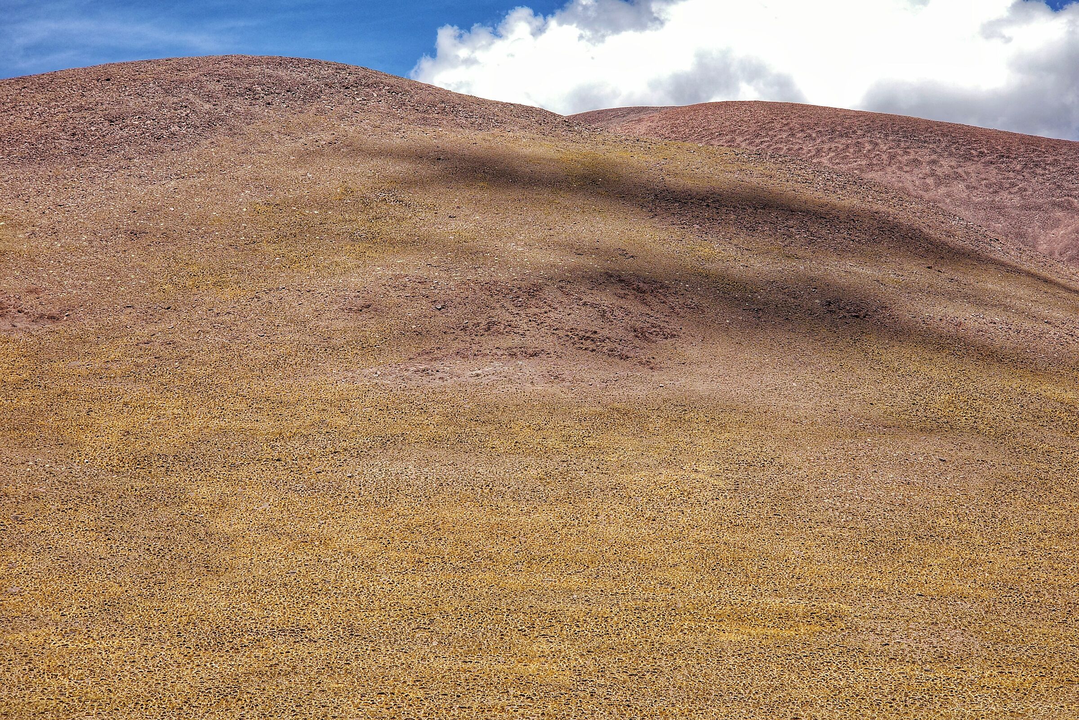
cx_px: 540
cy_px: 360
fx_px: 2248
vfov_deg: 18.2
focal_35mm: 75
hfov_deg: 27.0
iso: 100
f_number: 5.6
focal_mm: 39.1
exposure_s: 1/500
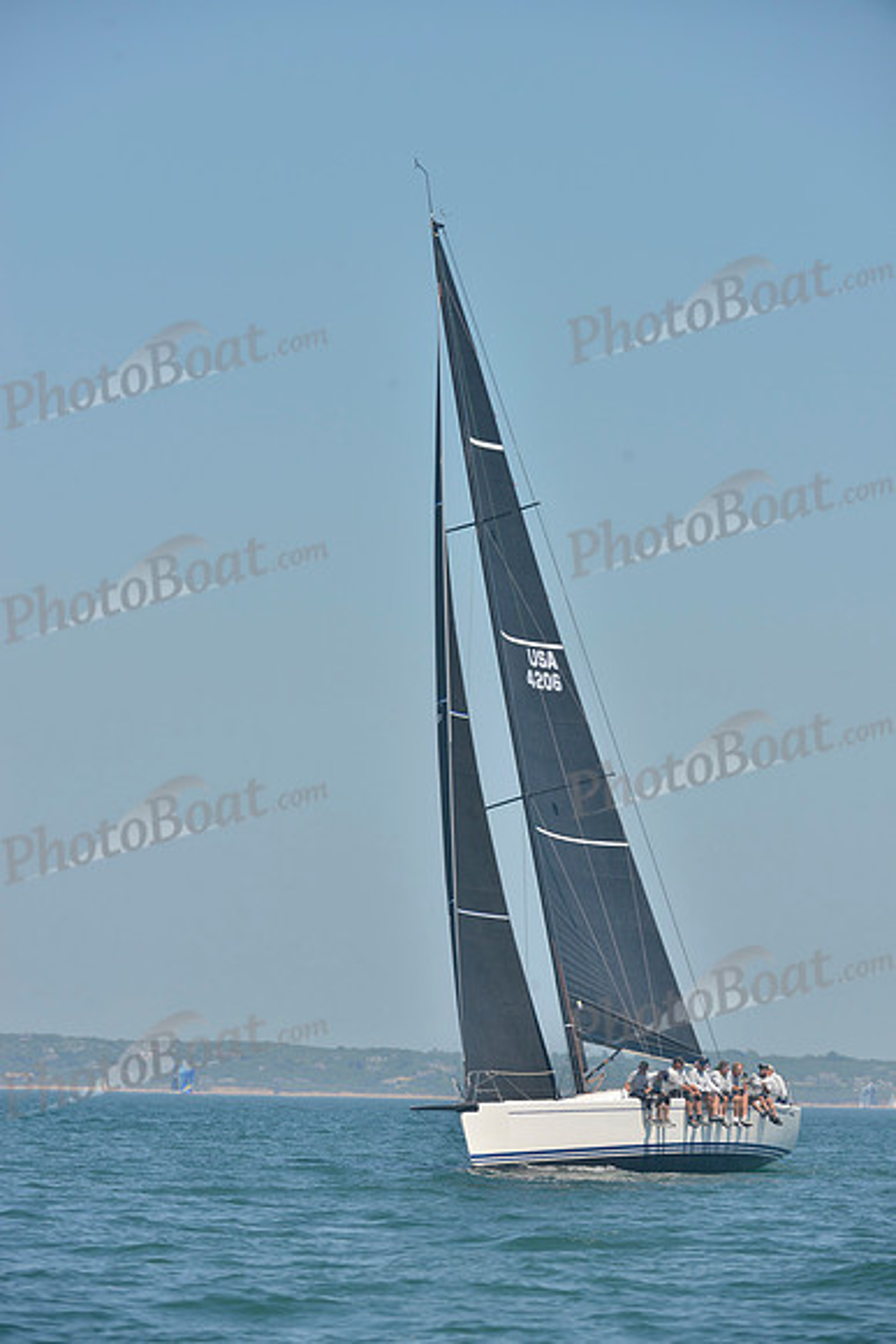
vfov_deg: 10.3
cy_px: 672
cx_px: 448
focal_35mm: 200
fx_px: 7462
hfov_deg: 6.9
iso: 280
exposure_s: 1/1000
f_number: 8
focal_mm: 200
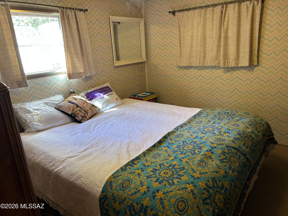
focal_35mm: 26
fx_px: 216
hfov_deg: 67.3
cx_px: 144
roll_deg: +3.9
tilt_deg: -14.4
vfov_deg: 53.1
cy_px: 108
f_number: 1.5
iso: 80
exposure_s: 1/60
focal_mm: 5.7
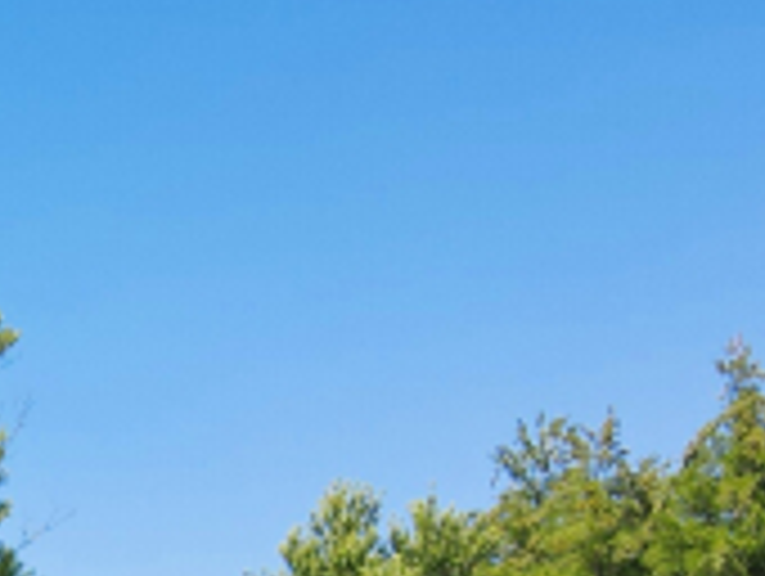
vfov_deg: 13.9
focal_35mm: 94
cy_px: 1066
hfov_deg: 19.0
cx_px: -272
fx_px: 2080
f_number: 2.8
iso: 100
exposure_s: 1/320
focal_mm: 4.5
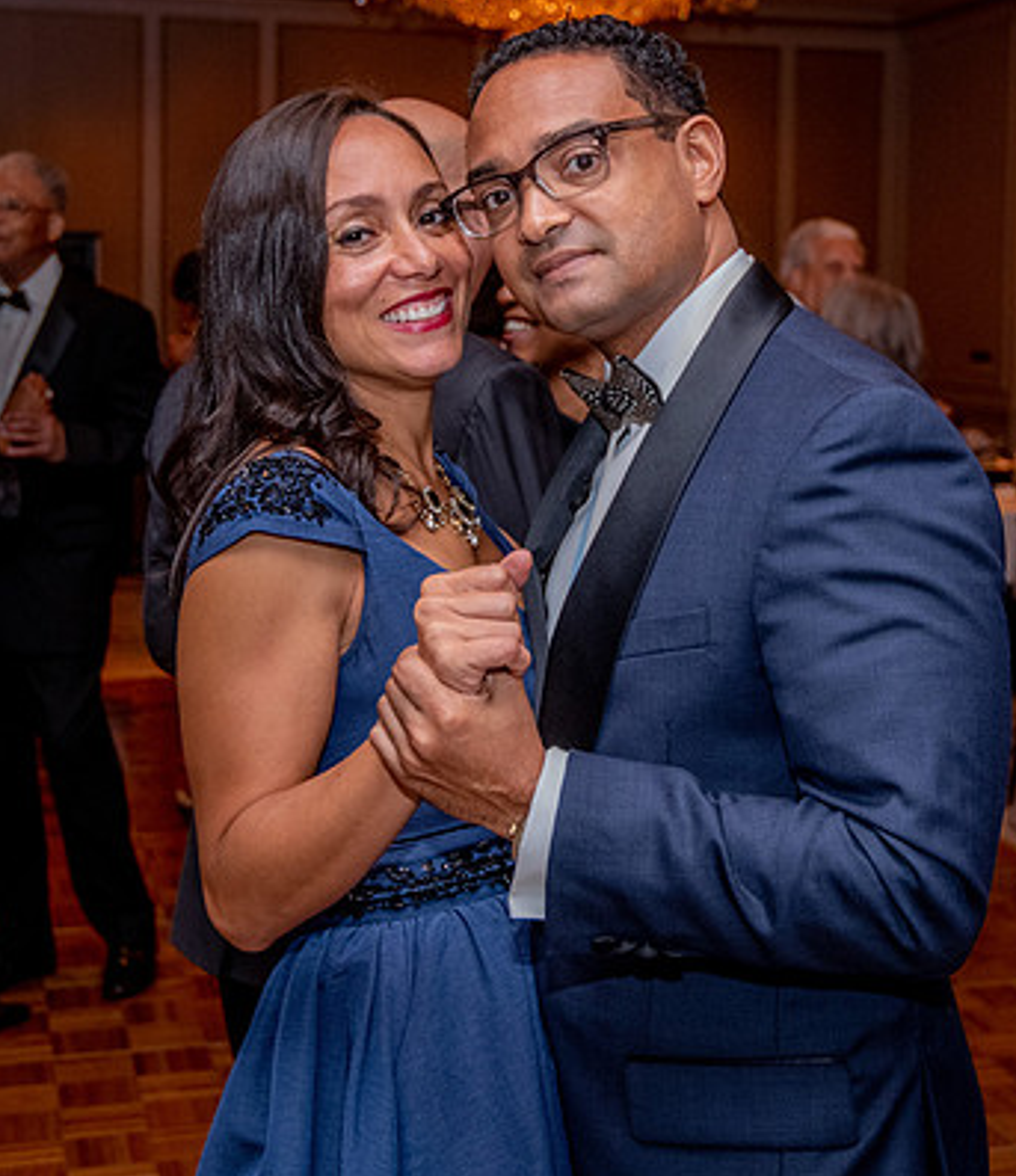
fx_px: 2191
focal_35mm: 61
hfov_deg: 26.1
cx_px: 601
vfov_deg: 29.9
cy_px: 433
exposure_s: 1/50
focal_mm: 32
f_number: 4
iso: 1000
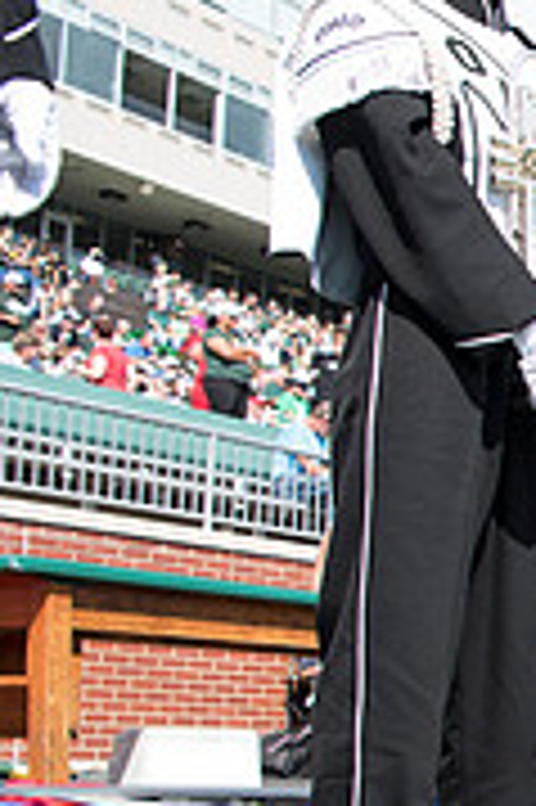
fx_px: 1745
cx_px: 1225
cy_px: 723
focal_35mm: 78
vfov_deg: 25.2
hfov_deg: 13.5
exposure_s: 1/500
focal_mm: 24
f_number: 5.6
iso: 200
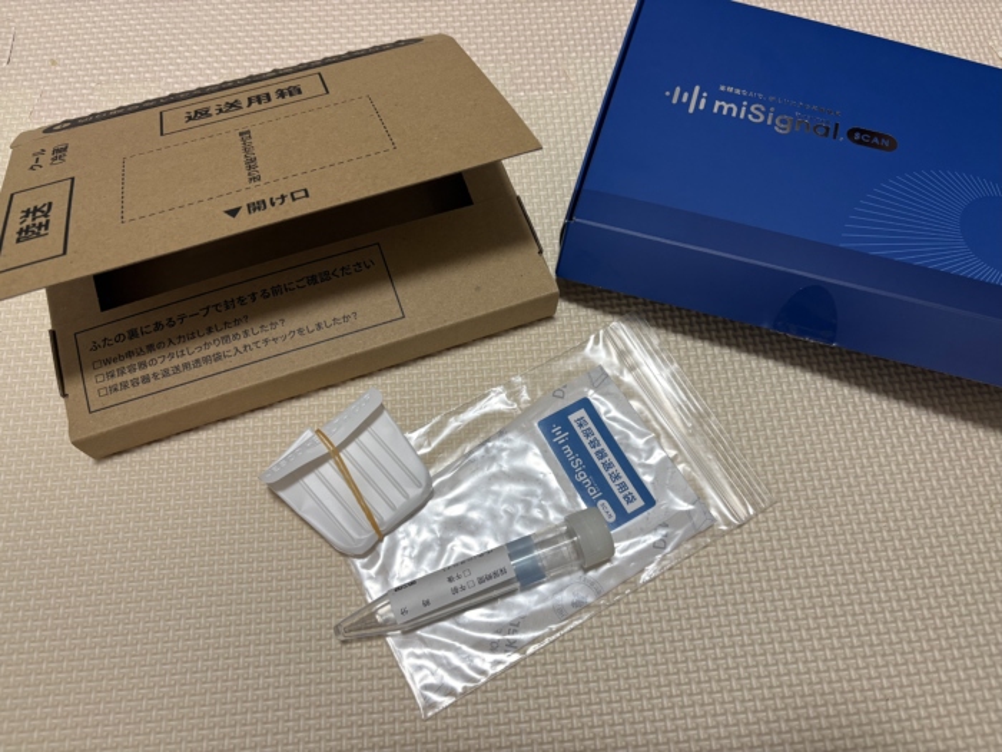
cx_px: 501
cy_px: 376
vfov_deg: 53.1
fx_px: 753
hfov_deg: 67.3
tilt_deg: -67.3
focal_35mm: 26
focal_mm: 5.96
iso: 125
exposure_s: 1/95
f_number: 1.6
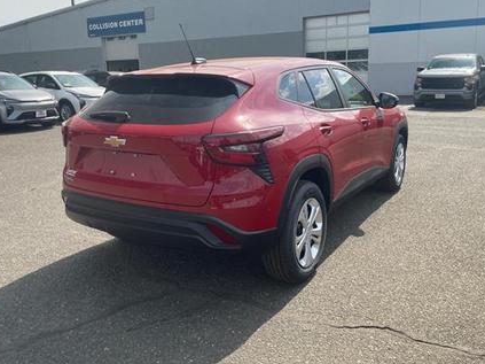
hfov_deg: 58.4
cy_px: 160
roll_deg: +1.7
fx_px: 434
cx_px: 238
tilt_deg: -10.7
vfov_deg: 45.3
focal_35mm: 31
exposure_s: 1/1014
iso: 32
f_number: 1.6
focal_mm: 4.2
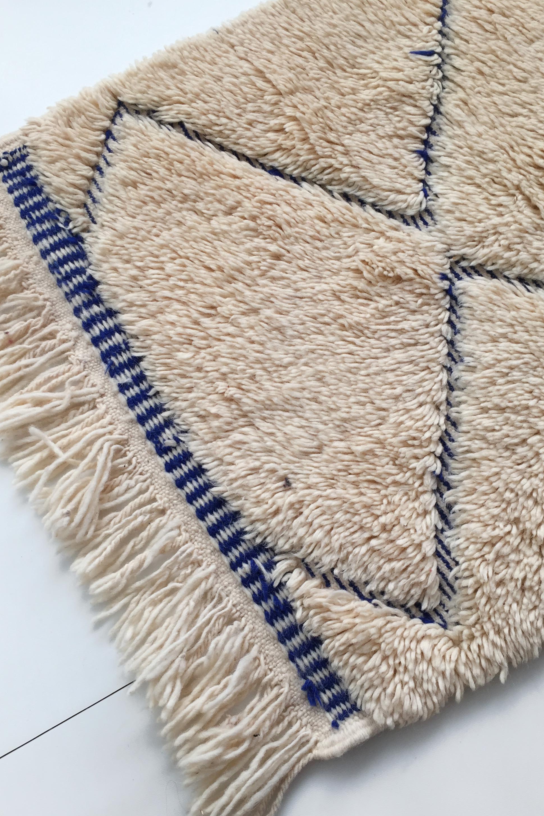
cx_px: 277
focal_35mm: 34
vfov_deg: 55.7
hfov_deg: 38.9
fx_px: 771
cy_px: 453
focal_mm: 4.15
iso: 32
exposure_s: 1/100
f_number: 2.2
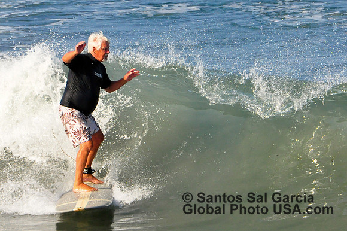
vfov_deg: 1.7
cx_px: 174
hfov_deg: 2.5
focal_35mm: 825
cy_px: 116
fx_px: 7947
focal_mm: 550
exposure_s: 1/2500
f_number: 8
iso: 1250
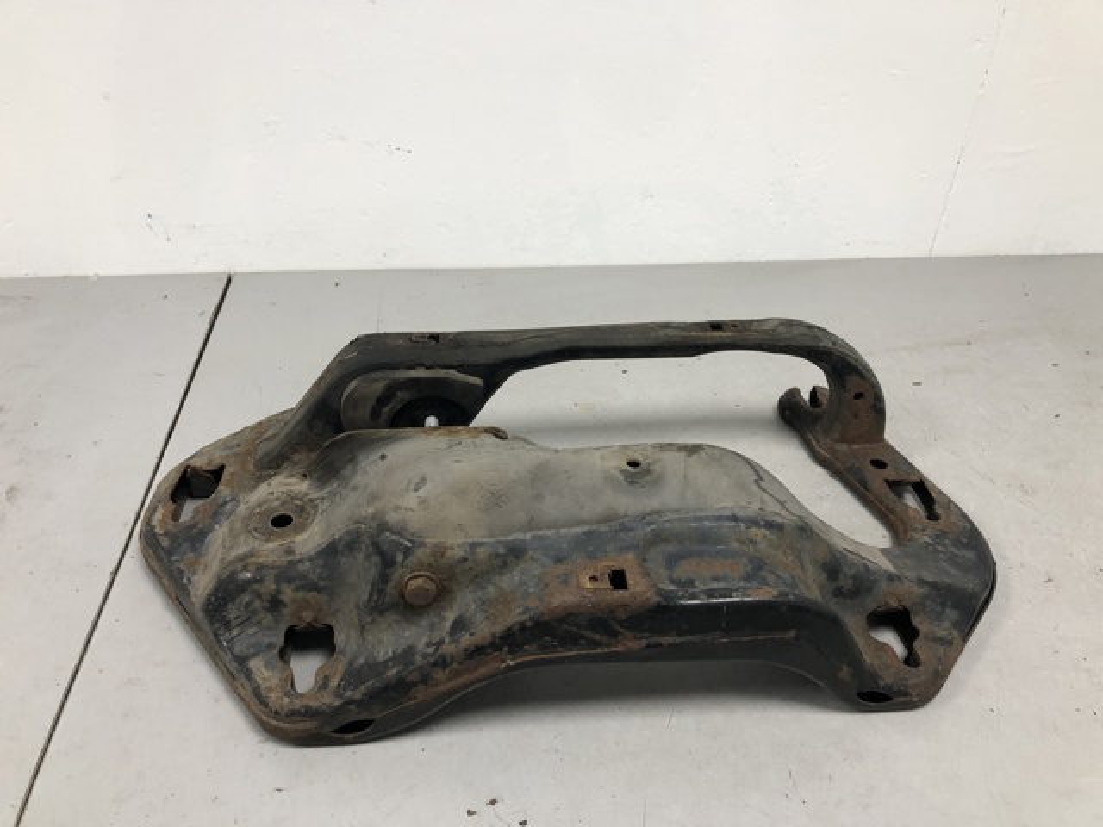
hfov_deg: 63.4
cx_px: 552
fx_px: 892
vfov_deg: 49.7
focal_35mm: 28
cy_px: 414
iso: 40
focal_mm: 4
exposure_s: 1/33
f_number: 1.8
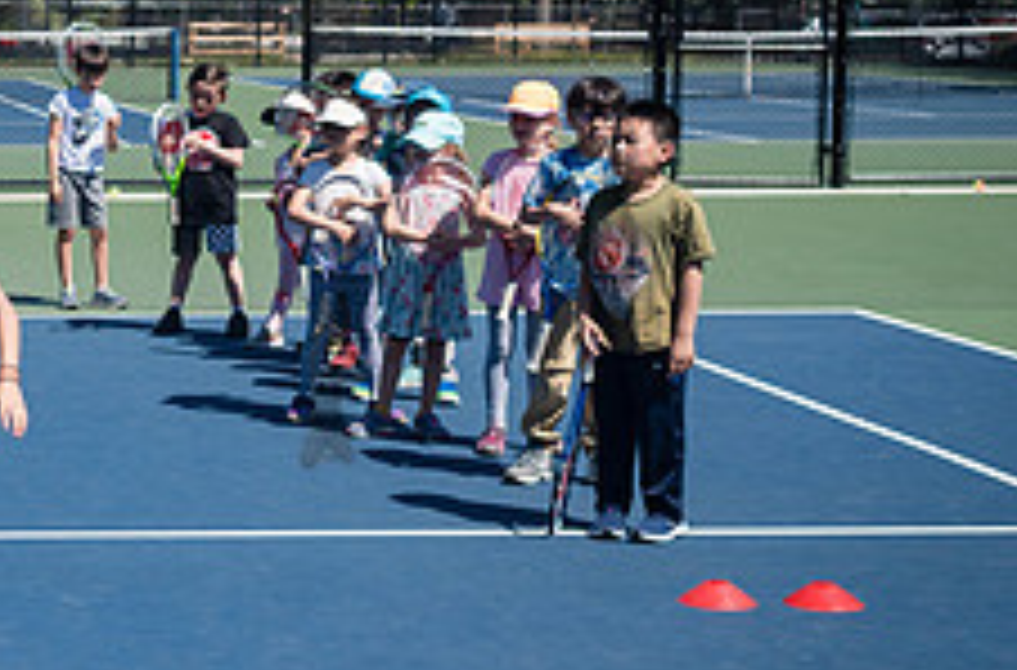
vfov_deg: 13.7
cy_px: 224
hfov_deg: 19.4
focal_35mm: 99
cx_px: -221
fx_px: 2787
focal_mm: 35
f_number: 4
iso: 200
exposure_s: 1/2000
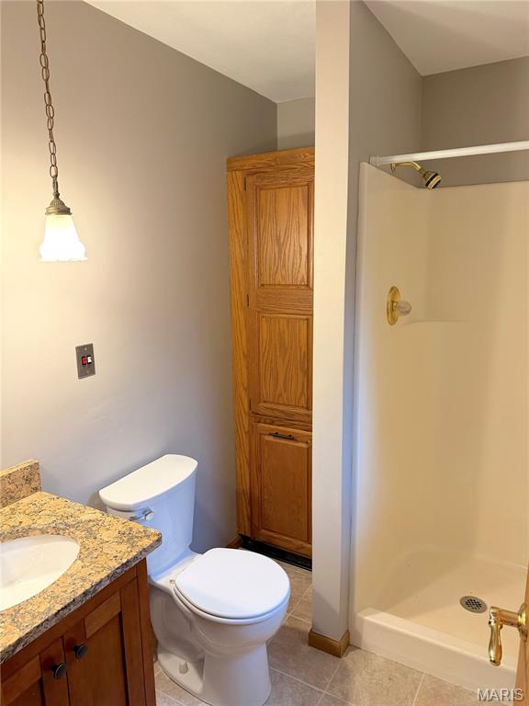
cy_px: 353
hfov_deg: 56.8
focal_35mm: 24
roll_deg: +0.7
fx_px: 489
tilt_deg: -11.2
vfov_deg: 71.6
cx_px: 264
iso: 250
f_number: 1.78
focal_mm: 6.76
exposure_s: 1/60
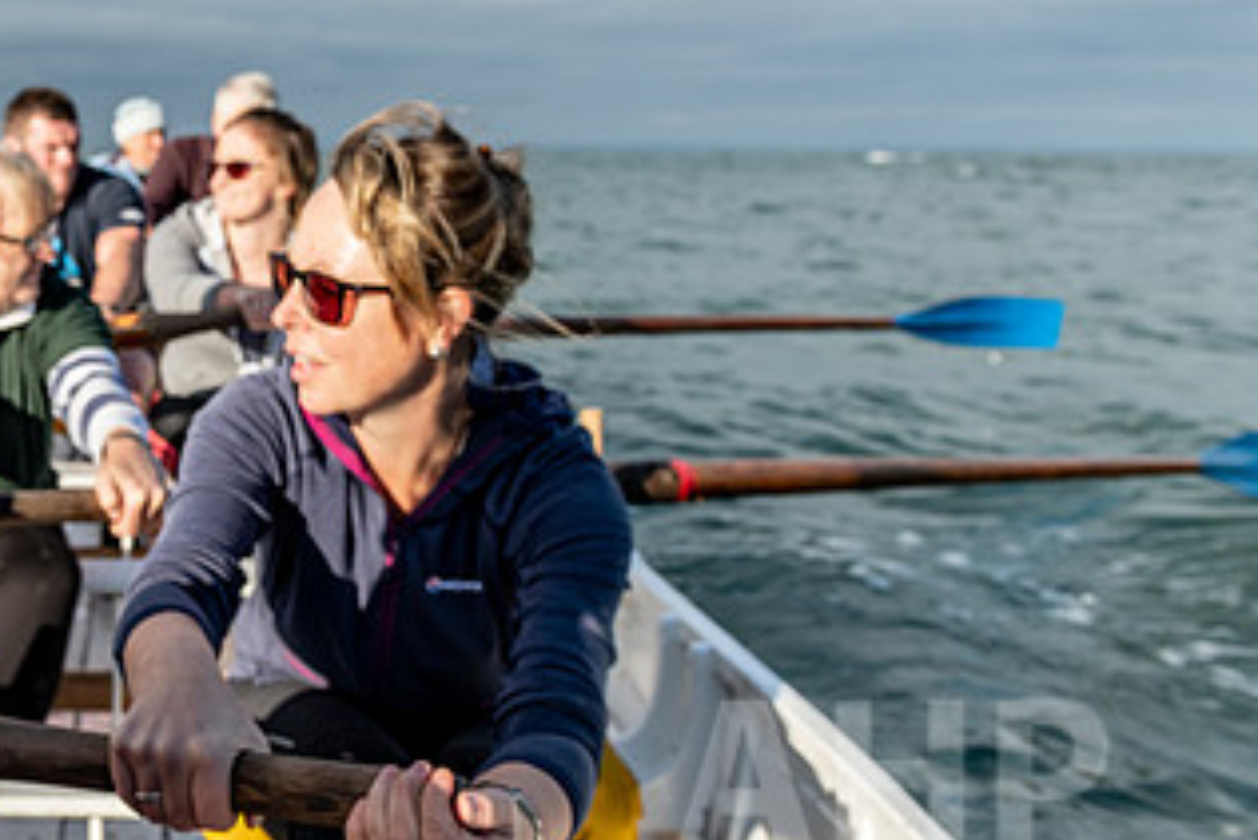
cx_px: 139
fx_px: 1608
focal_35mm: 46
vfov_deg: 29.2
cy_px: 348
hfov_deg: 39.8
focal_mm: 24
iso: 180
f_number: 5.6
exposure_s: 1/1600
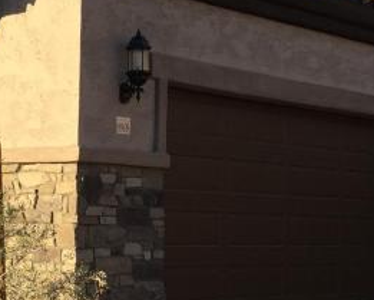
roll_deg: -1.7
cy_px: 167
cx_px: 97
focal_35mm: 111
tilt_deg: +2.7
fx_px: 1229
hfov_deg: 17.2
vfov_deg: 13.9
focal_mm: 4.15
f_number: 2.2
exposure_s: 1/964
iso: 32
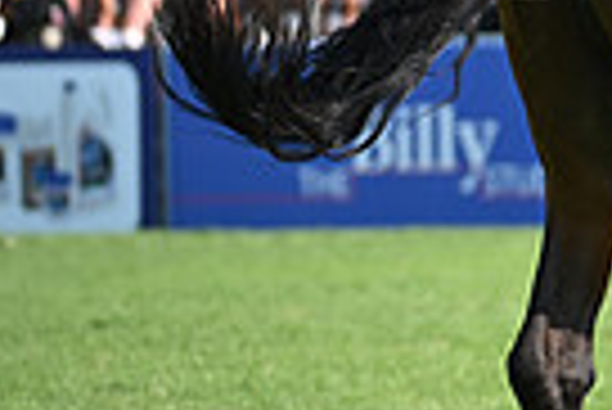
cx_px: 1188
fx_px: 14516
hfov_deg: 2.4
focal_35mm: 853
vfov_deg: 1.6
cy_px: -390
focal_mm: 200
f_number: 4.5
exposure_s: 1/1250
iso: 360
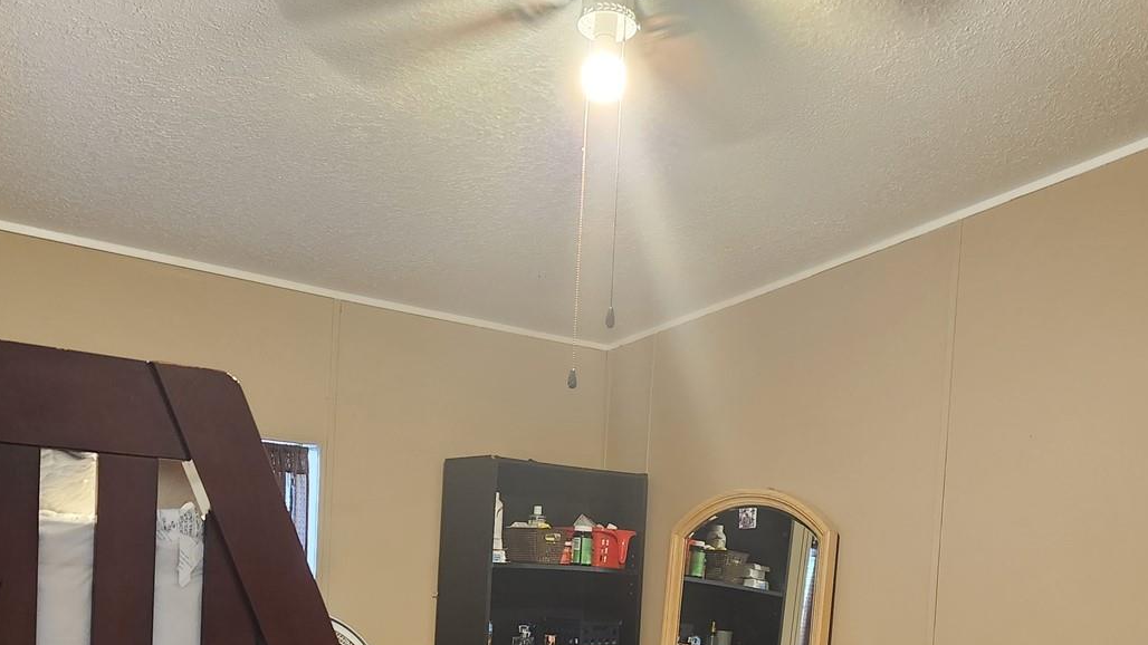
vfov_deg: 28.7
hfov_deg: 51.6
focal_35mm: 39
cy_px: 628
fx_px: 1187
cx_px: 582
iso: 640
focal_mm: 5.4
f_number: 1.8
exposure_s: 1/40
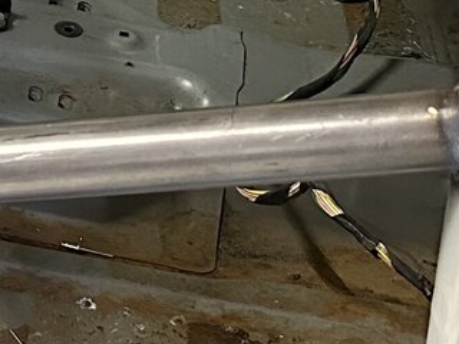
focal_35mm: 144
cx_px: -347
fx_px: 1909
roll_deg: -0.2
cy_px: -284
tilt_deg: -24.6
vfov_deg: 9.8
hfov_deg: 12.6
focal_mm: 6.86
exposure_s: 1/33
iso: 640
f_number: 1.78
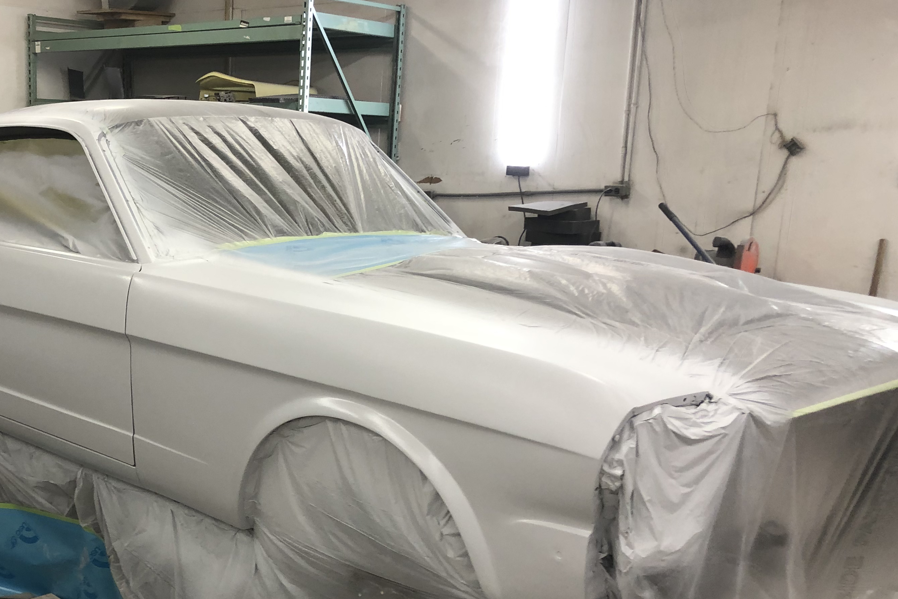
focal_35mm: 44
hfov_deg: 43.2
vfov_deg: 30.2
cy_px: 411
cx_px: 230
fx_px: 1097
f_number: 1.8
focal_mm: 3.99
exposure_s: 1/24
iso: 40
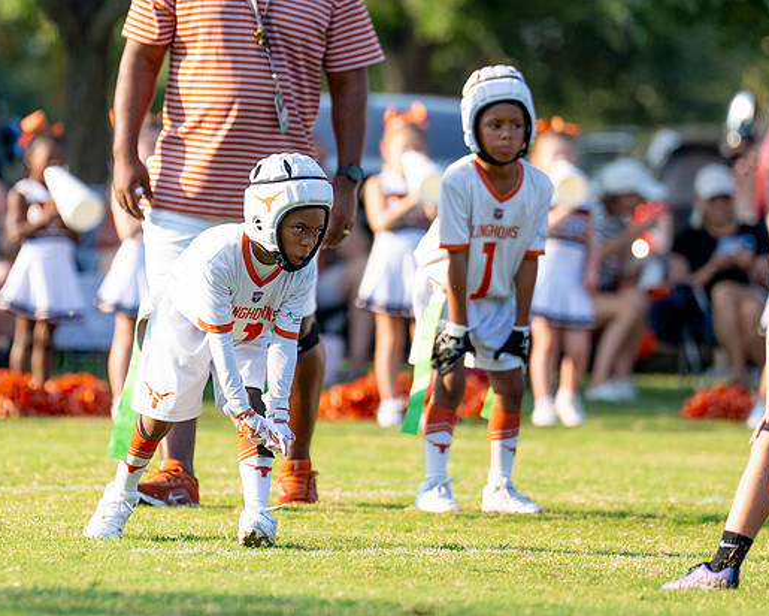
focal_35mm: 465
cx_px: 298
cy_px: 244
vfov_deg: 3.3
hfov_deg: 4.2
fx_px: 10583
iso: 250
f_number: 2.8
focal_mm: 200
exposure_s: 1/2000
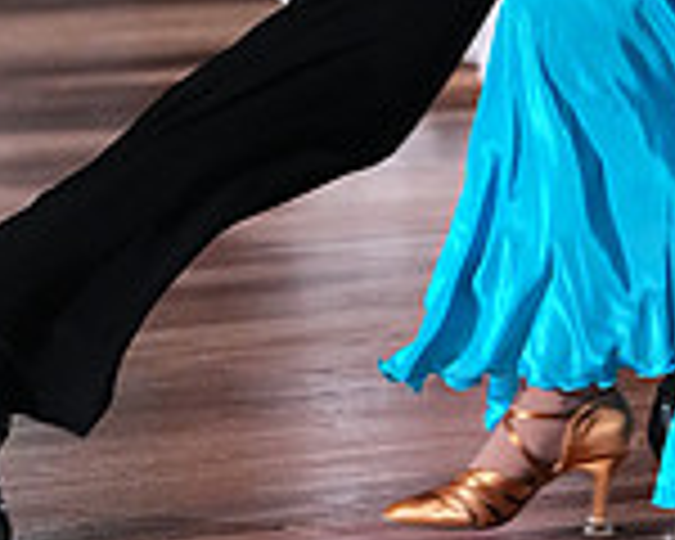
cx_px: 745
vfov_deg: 2.9
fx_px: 10488
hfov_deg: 3.7
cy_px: -396
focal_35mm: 525
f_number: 5
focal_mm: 145
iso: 8000
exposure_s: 1/400
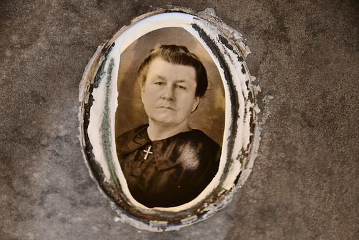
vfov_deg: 9.3
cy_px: 120
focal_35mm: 147
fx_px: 1466
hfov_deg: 14.0
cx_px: 180
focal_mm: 98
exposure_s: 1/125
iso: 100
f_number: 7.1
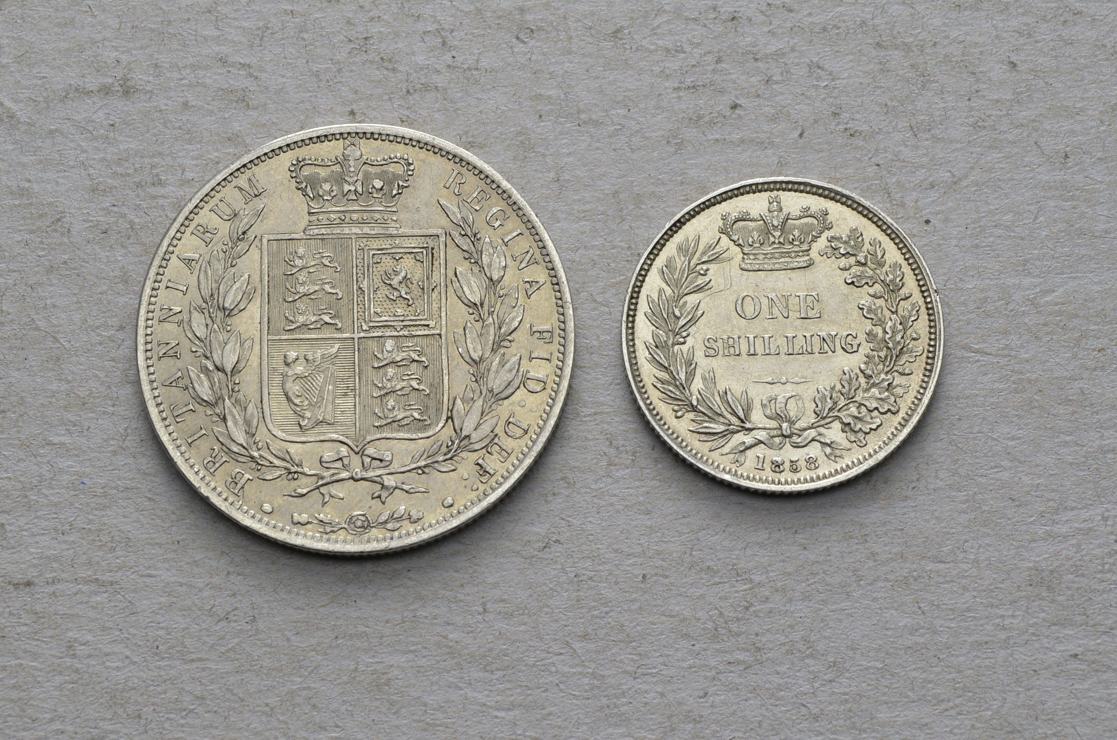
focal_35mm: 82
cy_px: 370
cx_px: 558
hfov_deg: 24.7
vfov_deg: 16.5
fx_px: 2554
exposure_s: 1/250
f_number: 14
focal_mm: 55
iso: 400
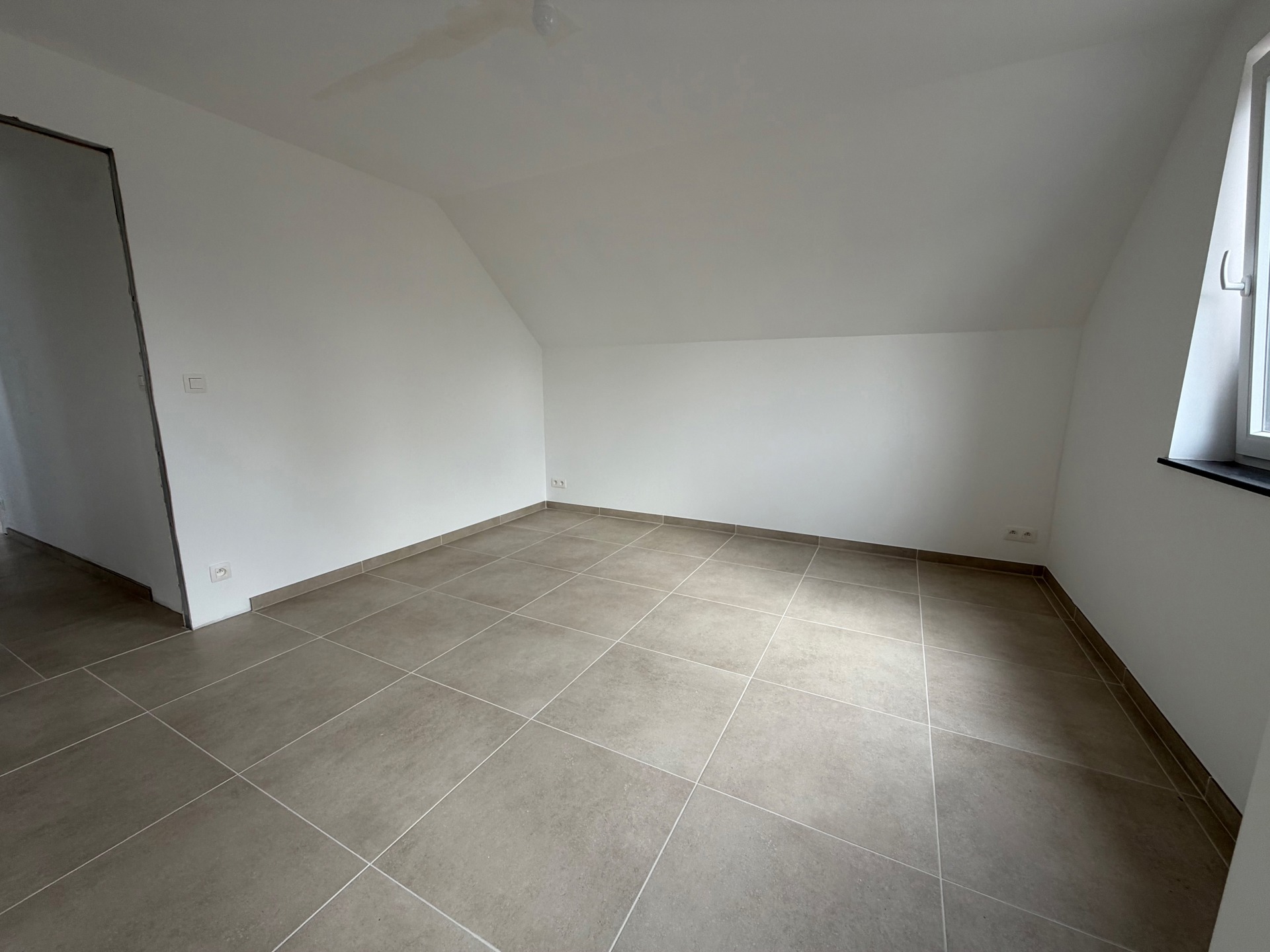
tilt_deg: -11.0
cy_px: 476
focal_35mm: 14
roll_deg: +0.2
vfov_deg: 85.7
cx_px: 635
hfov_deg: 102.1
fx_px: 514
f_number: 2.2
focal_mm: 2.22
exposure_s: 1/121
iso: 64
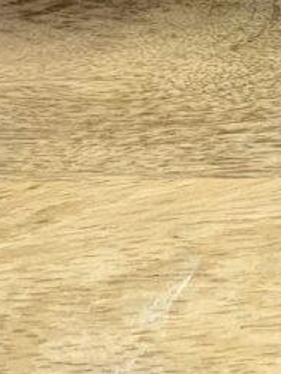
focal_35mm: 107
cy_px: -317
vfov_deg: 15.5
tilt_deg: -23.0
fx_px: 1157
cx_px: 473
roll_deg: +0.4
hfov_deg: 12.8
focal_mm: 5.1
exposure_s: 1/50
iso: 200
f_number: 1.6
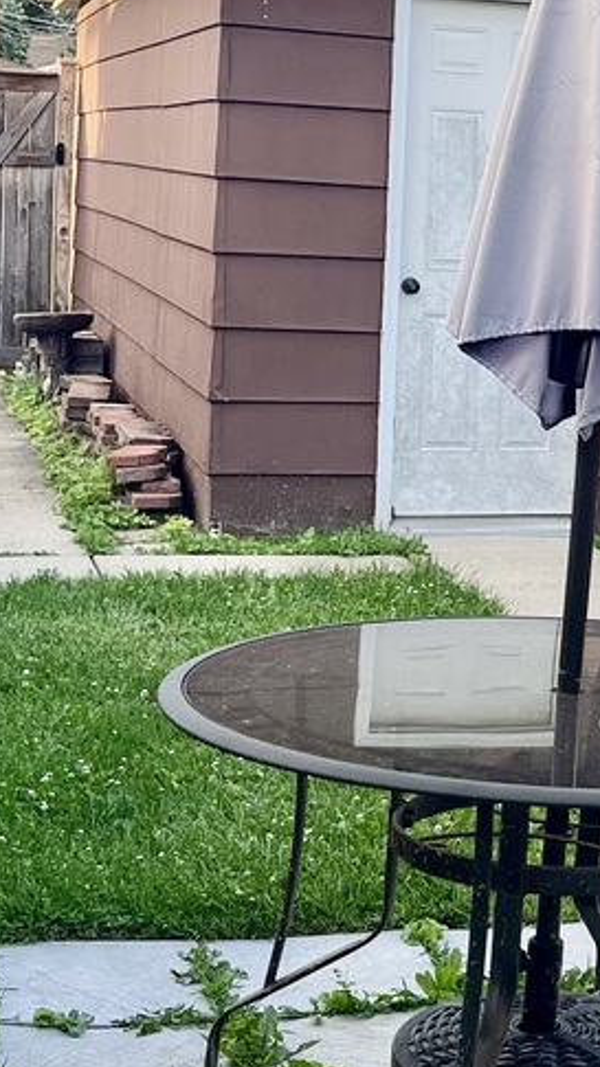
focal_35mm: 84
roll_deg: -2.7
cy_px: 378
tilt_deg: -4.4
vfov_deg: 25.2
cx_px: 765
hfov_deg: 13.9
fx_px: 2378
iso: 50
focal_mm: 5.1
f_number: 1.6
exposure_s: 1/376
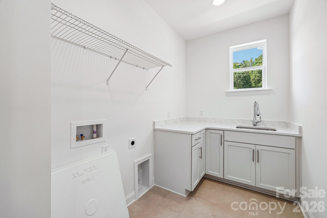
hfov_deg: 100.4
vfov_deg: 77.3
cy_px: 109
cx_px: 164
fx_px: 136
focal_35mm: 15
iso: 400
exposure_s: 1/20
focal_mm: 10
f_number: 8
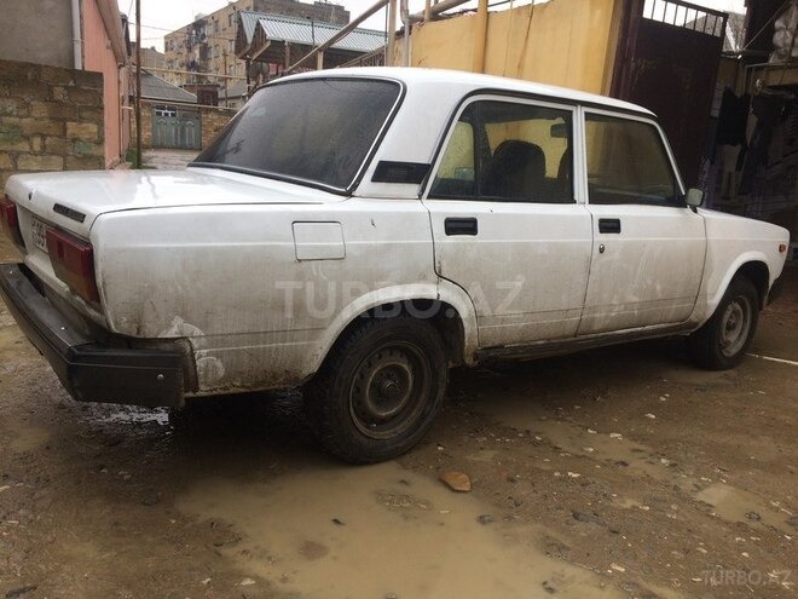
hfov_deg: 61.7
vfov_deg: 48.2
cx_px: 399
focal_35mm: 29
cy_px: 300
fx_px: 669
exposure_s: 1/554
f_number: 2.2
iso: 32
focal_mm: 4.15
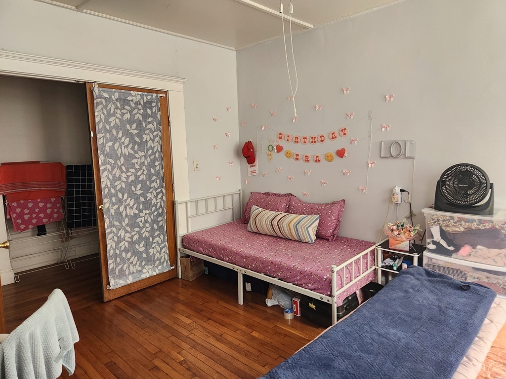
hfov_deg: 73.9
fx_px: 336
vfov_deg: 58.9
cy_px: 190
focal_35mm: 23
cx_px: 253
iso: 320
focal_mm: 5.4
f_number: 1.8
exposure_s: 1/120
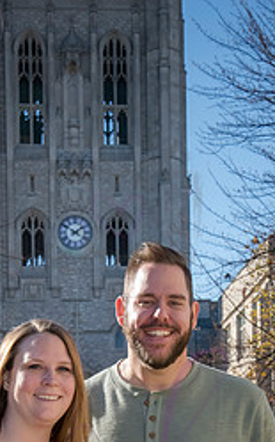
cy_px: 375
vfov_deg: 19.2
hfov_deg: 12.2
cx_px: 124
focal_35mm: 107
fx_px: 1287
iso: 640
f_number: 14
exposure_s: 1/250
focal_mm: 58
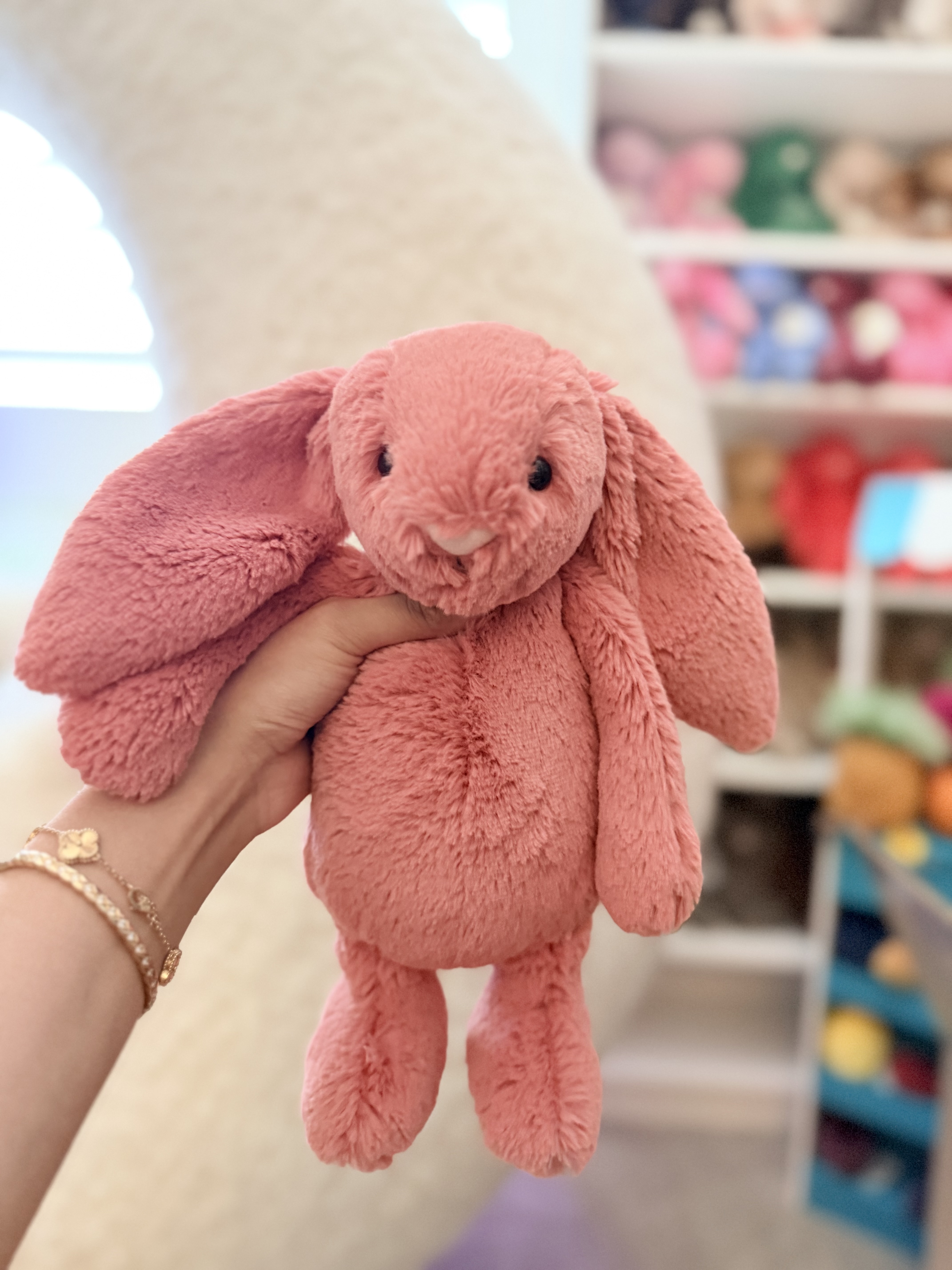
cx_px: 476
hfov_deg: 56.8
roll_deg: -3.6
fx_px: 880
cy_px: 635
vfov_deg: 71.6
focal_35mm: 24
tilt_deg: -4.0
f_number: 1.78
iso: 640
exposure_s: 1/40
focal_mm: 6.76
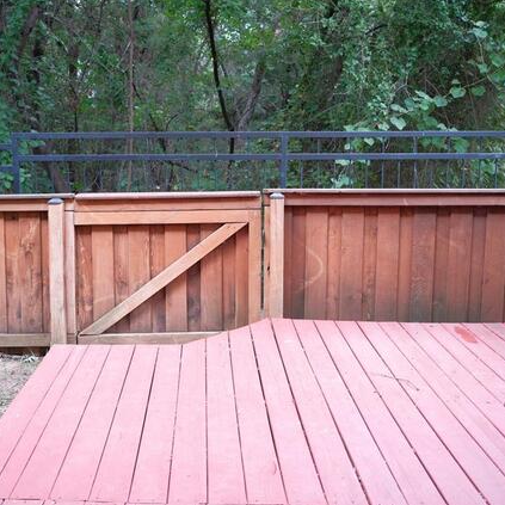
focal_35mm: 45
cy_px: 252
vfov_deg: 37.6
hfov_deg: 37.4
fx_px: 743
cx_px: 208
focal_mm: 23
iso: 400
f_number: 2.8
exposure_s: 1/125
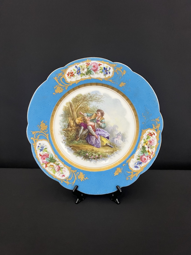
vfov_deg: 67.3
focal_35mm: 26
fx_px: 191
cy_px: 128
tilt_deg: -11.0
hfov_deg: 53.1
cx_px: 96
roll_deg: +0.8
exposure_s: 1/60
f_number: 1.5
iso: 500
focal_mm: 5.7
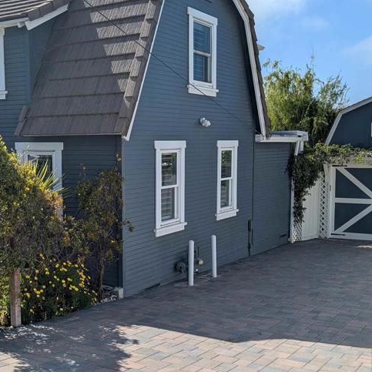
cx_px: 132
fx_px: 547
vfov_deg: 37.5
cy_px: 201
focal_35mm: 45
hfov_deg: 37.3
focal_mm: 6.9
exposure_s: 1/1764
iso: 22
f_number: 1.68
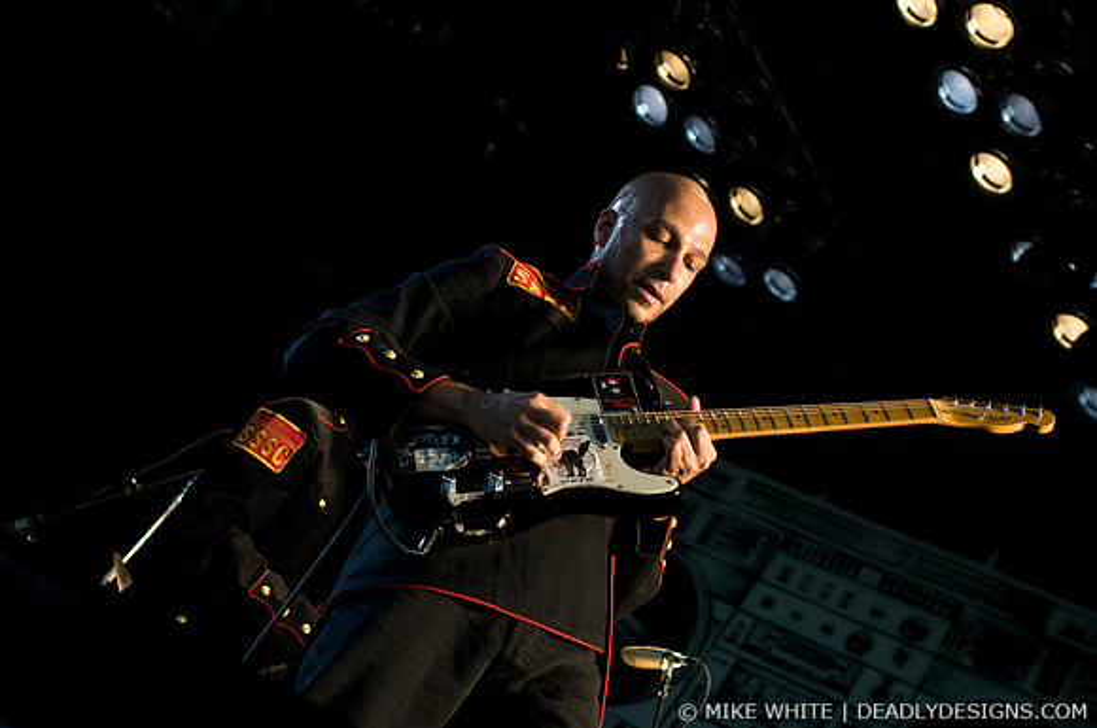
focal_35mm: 66
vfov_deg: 20.6
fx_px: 2008
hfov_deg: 30.6
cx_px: 548
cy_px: 364
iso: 800
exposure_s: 1/320
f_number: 4
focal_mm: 44
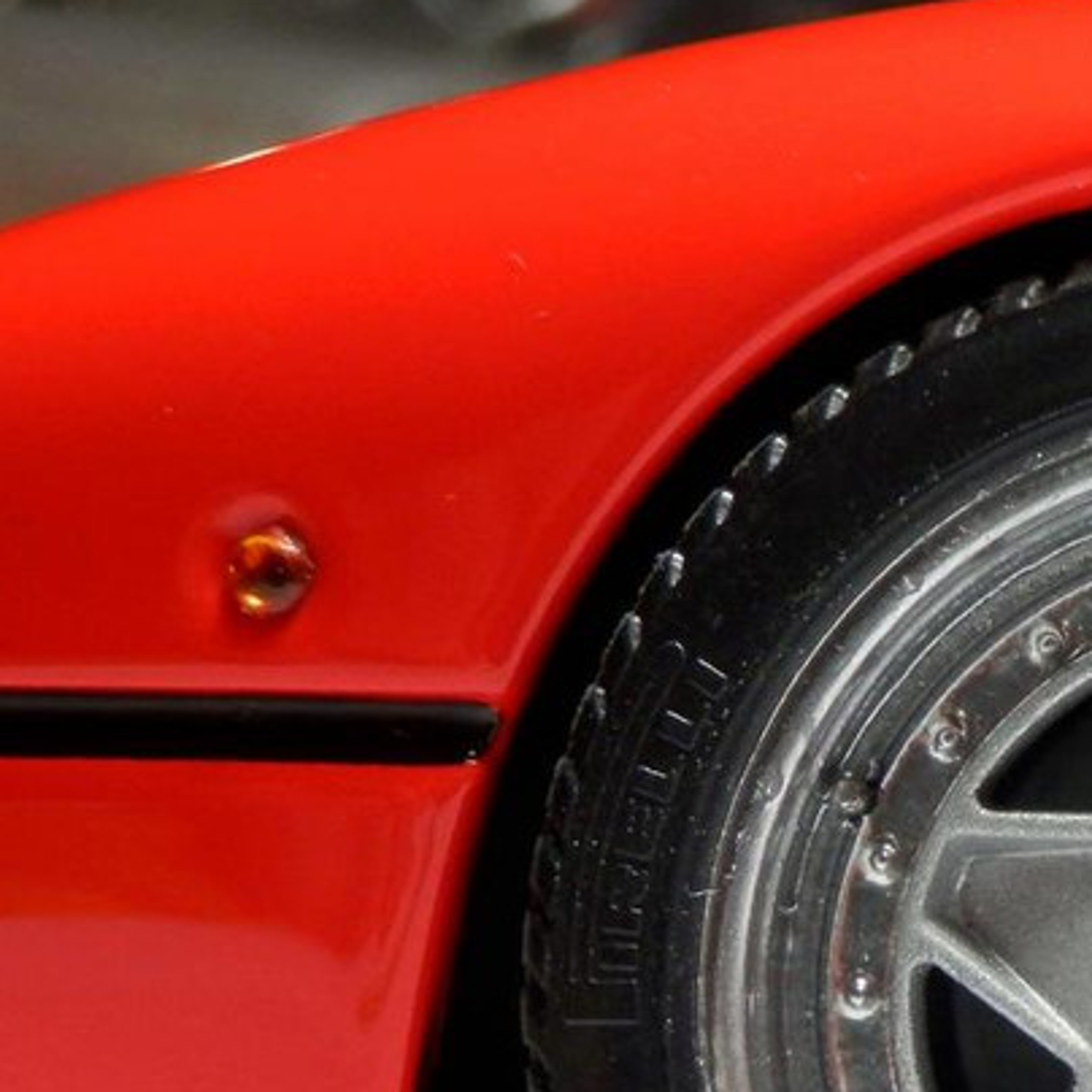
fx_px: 3498
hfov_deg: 17.1
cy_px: 1033
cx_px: 1247
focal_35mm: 98
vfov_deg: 17.4
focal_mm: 7.4
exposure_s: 1/40
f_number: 4
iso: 400
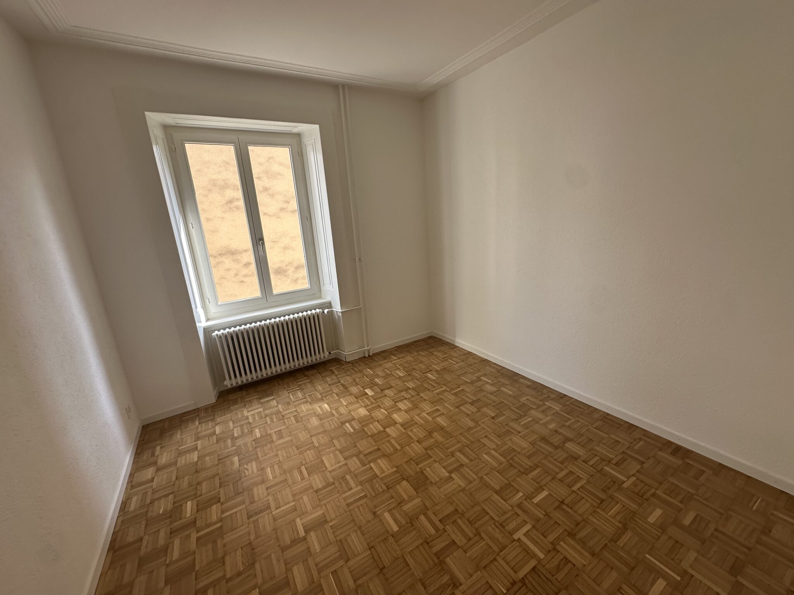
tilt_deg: -16.0
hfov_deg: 102.1
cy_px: 298
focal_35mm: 14
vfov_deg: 85.7
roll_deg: +4.6
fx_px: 321
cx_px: 397
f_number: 2.2
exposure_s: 1/131
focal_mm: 2.22
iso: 40
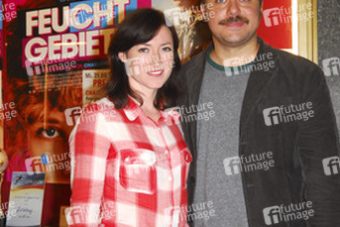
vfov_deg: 19.8
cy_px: 89
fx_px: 649
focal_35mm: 69
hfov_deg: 29.4
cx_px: 162
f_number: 5
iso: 200
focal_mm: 35
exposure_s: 1/60
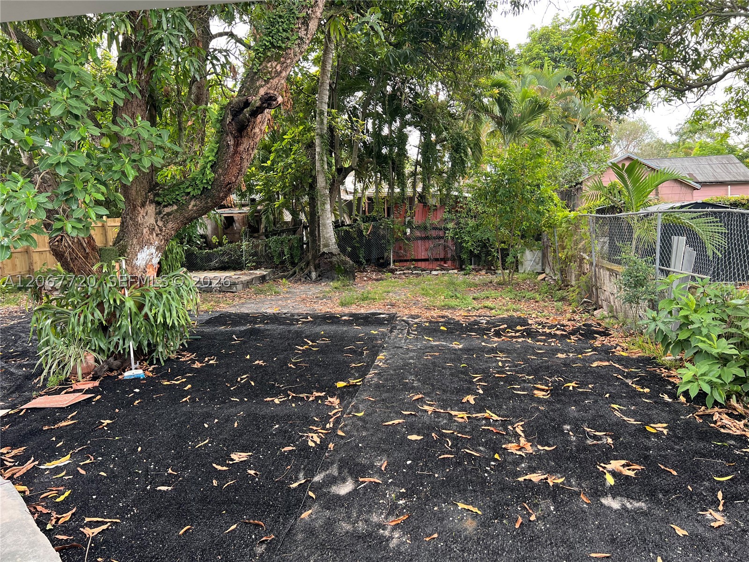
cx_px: 374
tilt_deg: -6.7
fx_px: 563
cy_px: 281
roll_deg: +1.9
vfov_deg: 53.1
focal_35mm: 26
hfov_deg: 67.3
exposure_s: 1/121
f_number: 1.5
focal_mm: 5.7
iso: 100
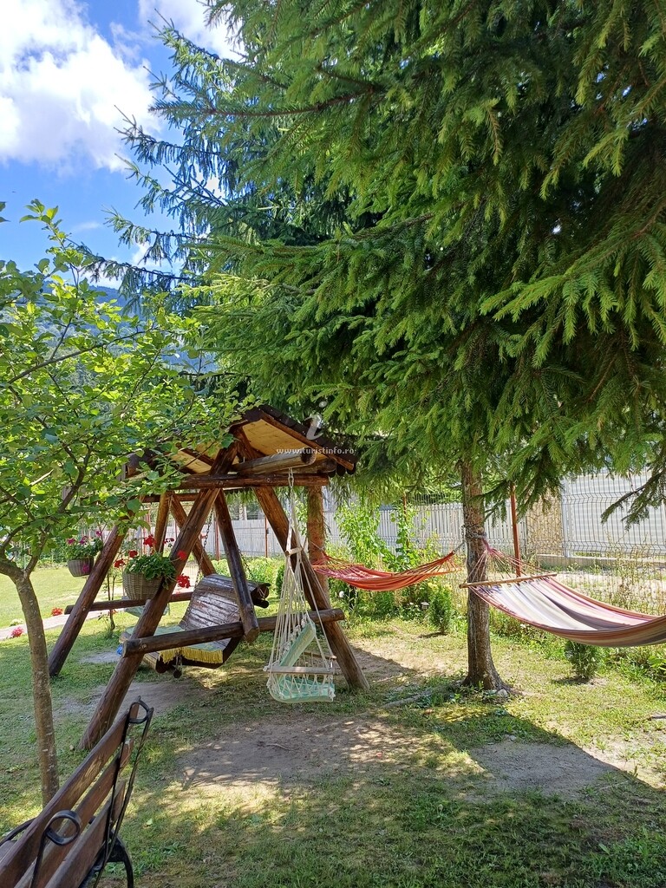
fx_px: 641
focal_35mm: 25
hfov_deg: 54.9
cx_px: 333
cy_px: 444
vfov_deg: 69.4
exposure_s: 1/244
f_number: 1.8
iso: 50
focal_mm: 4.65
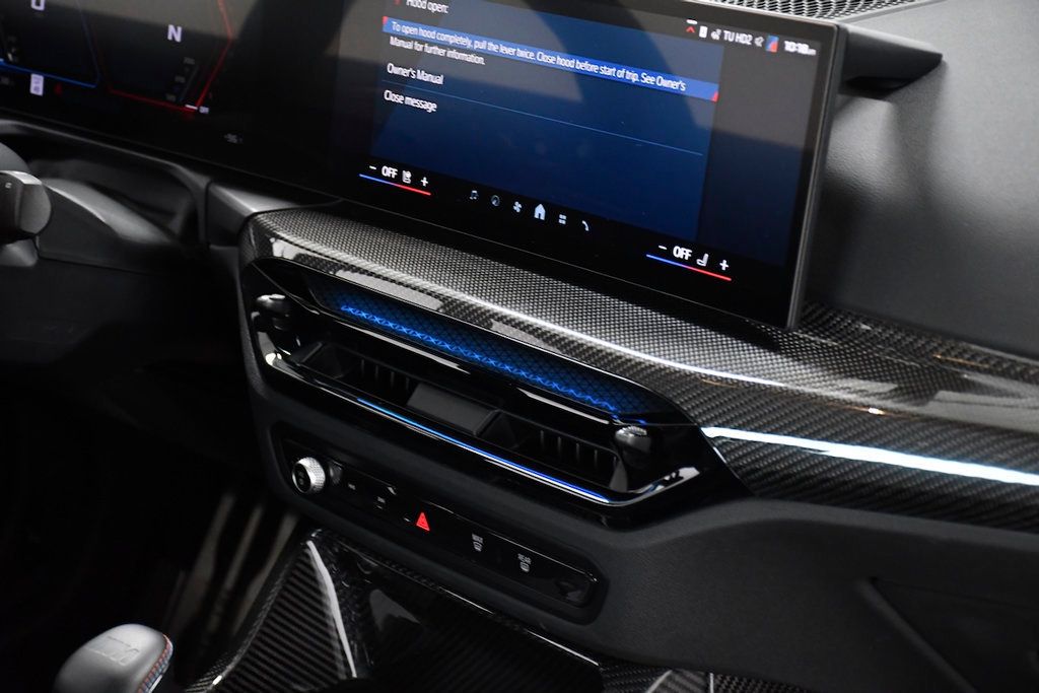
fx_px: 2425
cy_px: 346
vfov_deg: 16.3
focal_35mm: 84
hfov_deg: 24.2
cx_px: 520
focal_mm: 56
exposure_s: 1/100
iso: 2500
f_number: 5.6
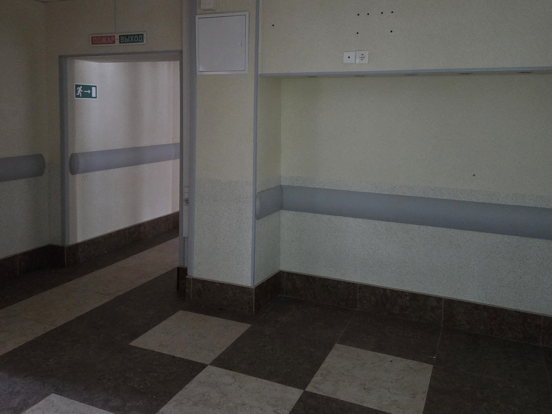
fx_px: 494
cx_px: 251
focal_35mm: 31
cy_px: 139
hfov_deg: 58.3
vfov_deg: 44.8
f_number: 1.8
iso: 1600
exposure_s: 1/50
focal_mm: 5.4
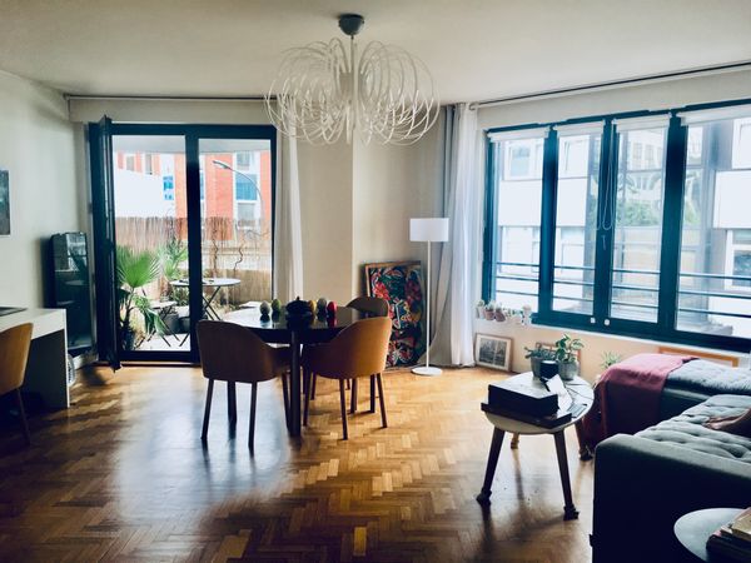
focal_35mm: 29
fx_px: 629
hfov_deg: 61.7
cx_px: 376
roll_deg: -0.8
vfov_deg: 48.2
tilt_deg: -5.9
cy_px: 282
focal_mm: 4.15
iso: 32
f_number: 2.2
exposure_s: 1/100
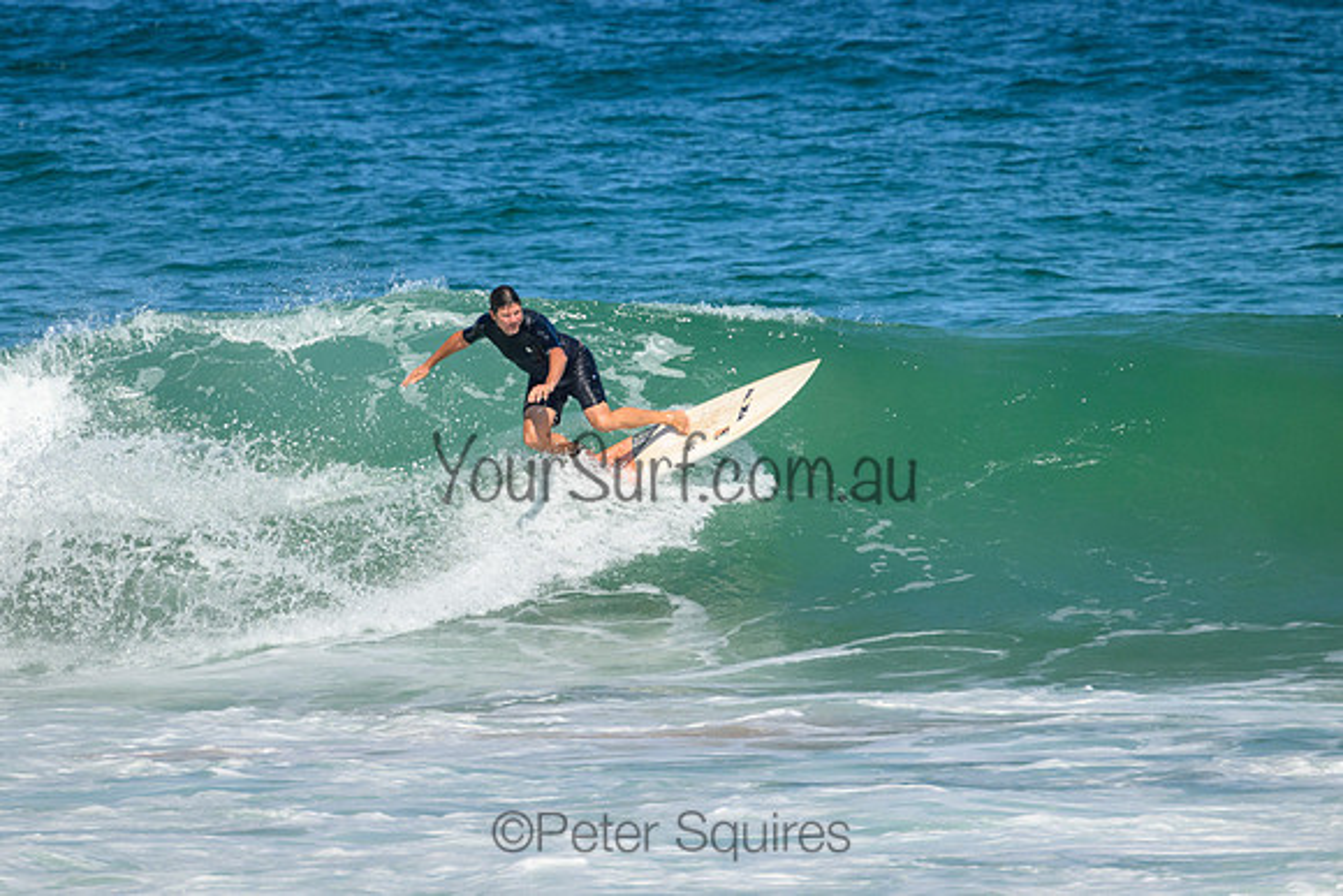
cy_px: 383
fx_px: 34340
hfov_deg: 2.2
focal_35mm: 920
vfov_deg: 1.5
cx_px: 573
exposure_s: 1/2000
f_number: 11
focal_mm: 800
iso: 1100
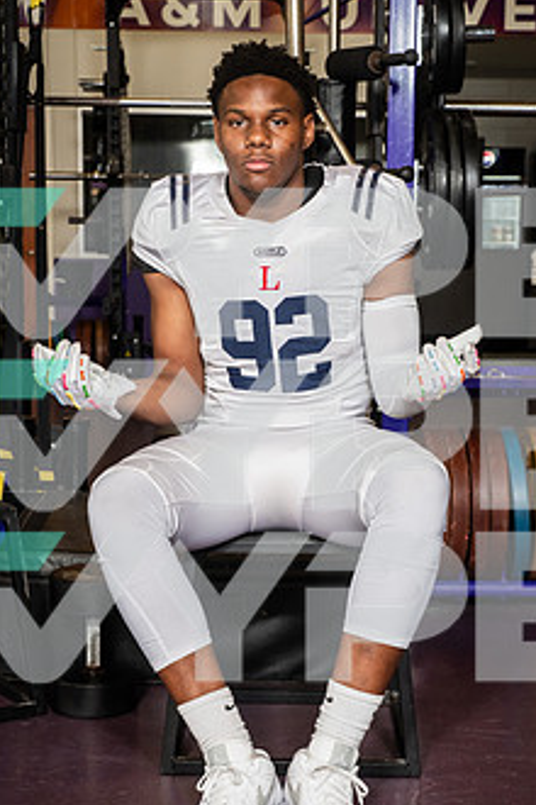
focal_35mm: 71
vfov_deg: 28.4
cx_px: 283
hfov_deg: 19.2
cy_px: 437
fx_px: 1586
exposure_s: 1/250
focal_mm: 52
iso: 800
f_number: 7.1
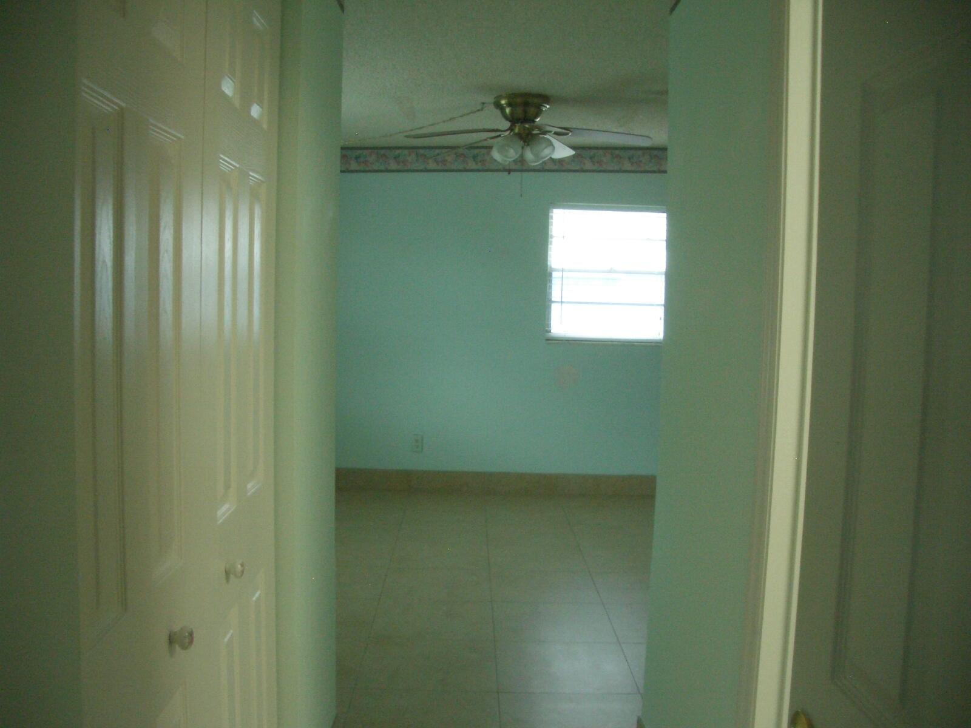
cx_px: 486
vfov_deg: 40.7
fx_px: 982
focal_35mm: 35
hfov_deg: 52.6
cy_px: 364
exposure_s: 1/100
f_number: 2.6
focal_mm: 5.8
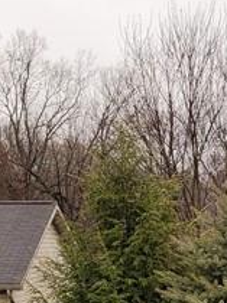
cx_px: 402
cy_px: 405
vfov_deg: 14.8
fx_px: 1113
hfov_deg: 10.9
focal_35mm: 127
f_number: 1.8
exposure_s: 1/134
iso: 40
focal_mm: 5.4
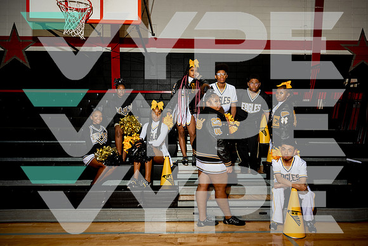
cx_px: 184
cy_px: 123
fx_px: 245
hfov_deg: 73.7
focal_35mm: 24
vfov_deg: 53.2
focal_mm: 24
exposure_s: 1/100
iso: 160
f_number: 5
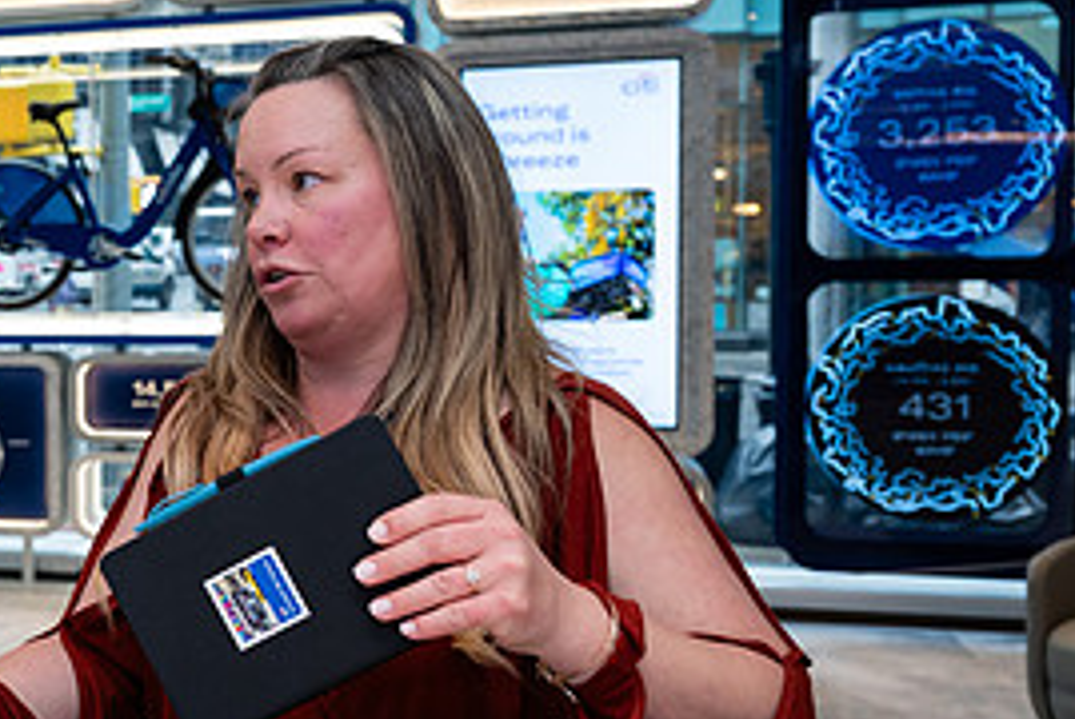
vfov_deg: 23.8
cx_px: -40
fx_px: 1704
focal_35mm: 57
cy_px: 367
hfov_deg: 31.9
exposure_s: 1/160
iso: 500
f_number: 4
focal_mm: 24
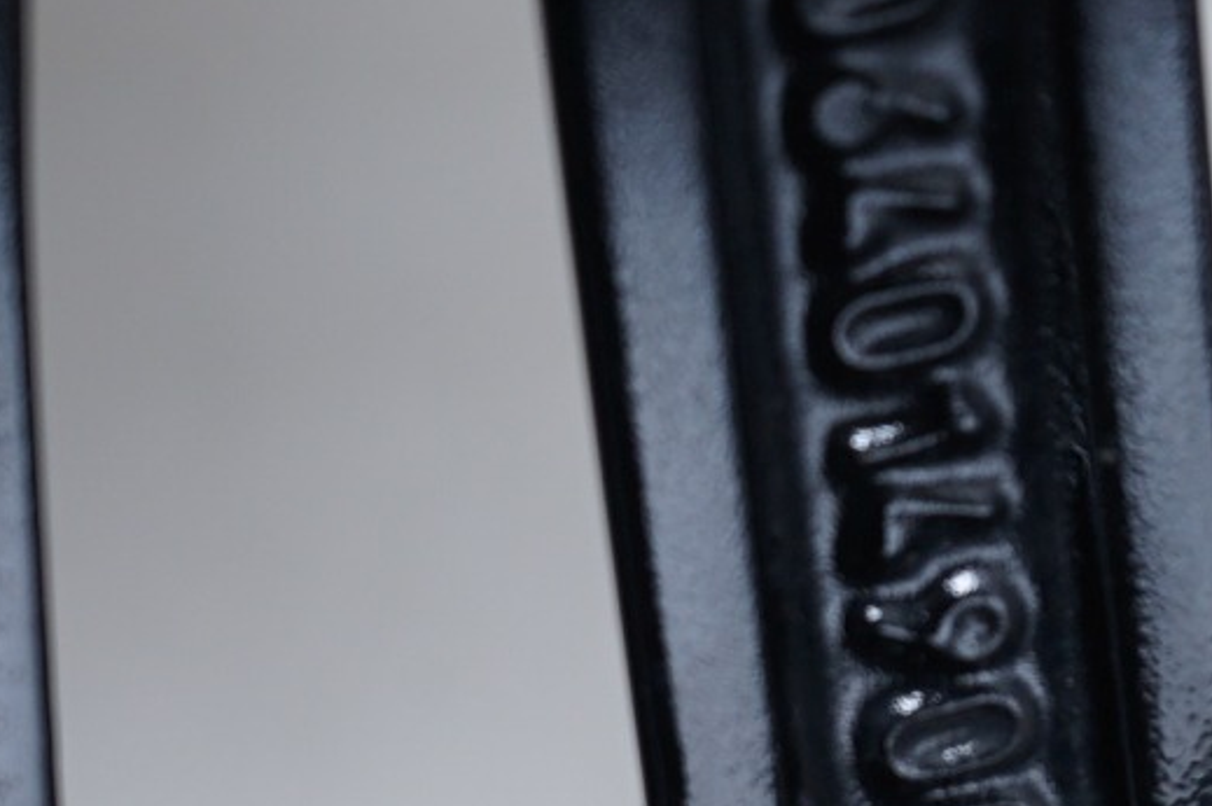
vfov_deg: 5.6
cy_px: 270
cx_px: 995
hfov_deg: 8.4
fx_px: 8207
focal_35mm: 244
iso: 250
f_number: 7.1
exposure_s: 1/125
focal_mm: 66
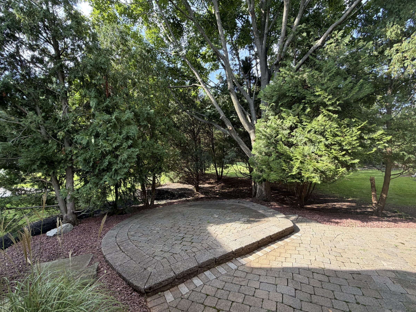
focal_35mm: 15
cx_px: 211
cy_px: 165
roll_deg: +3.2
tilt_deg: -1.1
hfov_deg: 98.2
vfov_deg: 81.7
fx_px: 180
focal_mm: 2.22
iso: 40
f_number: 2.2
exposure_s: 1/127
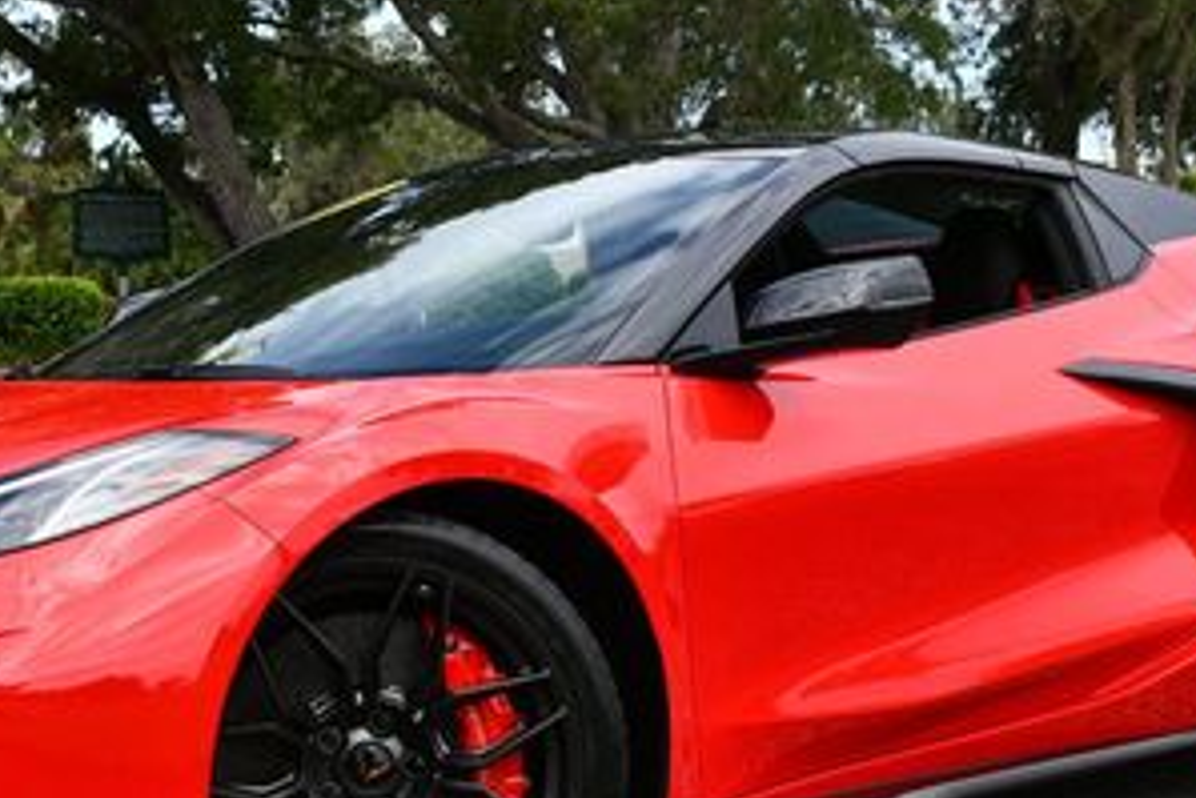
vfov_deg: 15.9
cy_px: 357
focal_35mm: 86
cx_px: 550
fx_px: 2858
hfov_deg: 23.6
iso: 140
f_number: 8
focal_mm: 20
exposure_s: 1/250
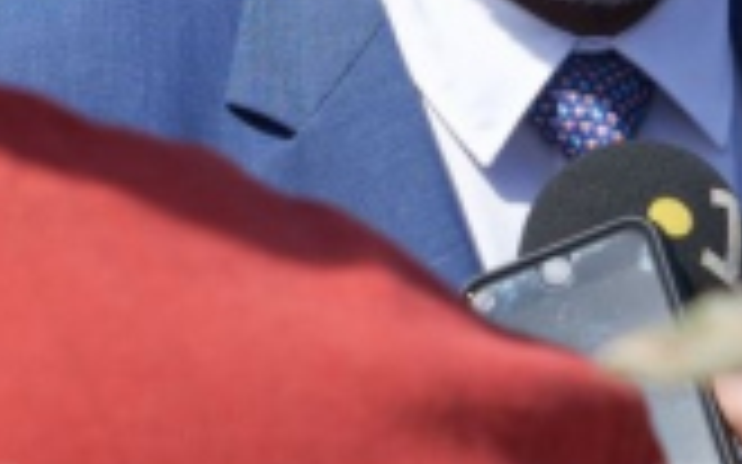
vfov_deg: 7.3
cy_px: -106
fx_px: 3598
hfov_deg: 11.6
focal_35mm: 178
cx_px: 827
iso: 160
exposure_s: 1/500
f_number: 8
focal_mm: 24
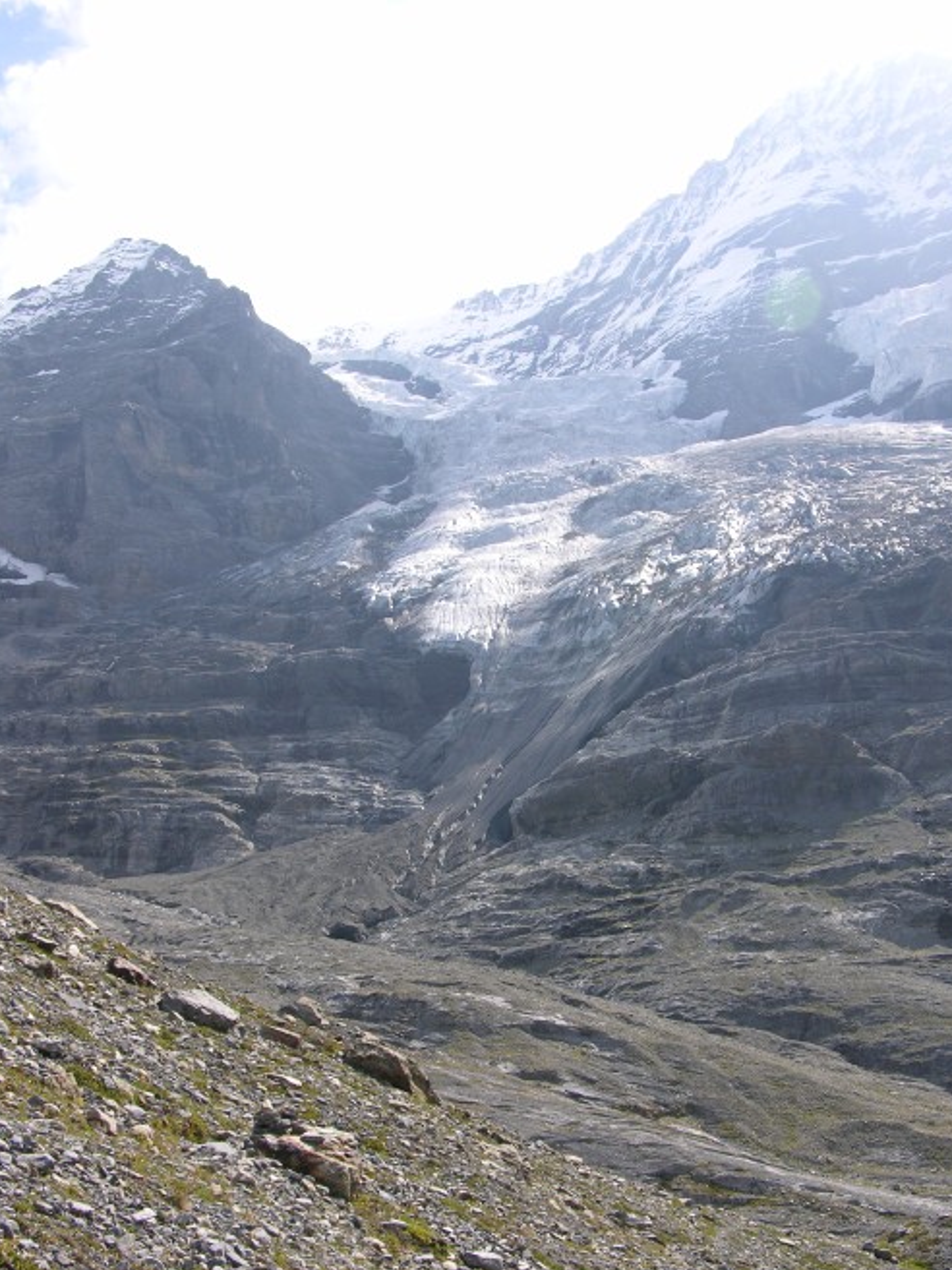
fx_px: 1503
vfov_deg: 45.6
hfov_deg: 35.1
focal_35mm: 41
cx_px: 542
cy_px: 741
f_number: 5.6
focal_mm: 8.9
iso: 50
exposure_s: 1/194
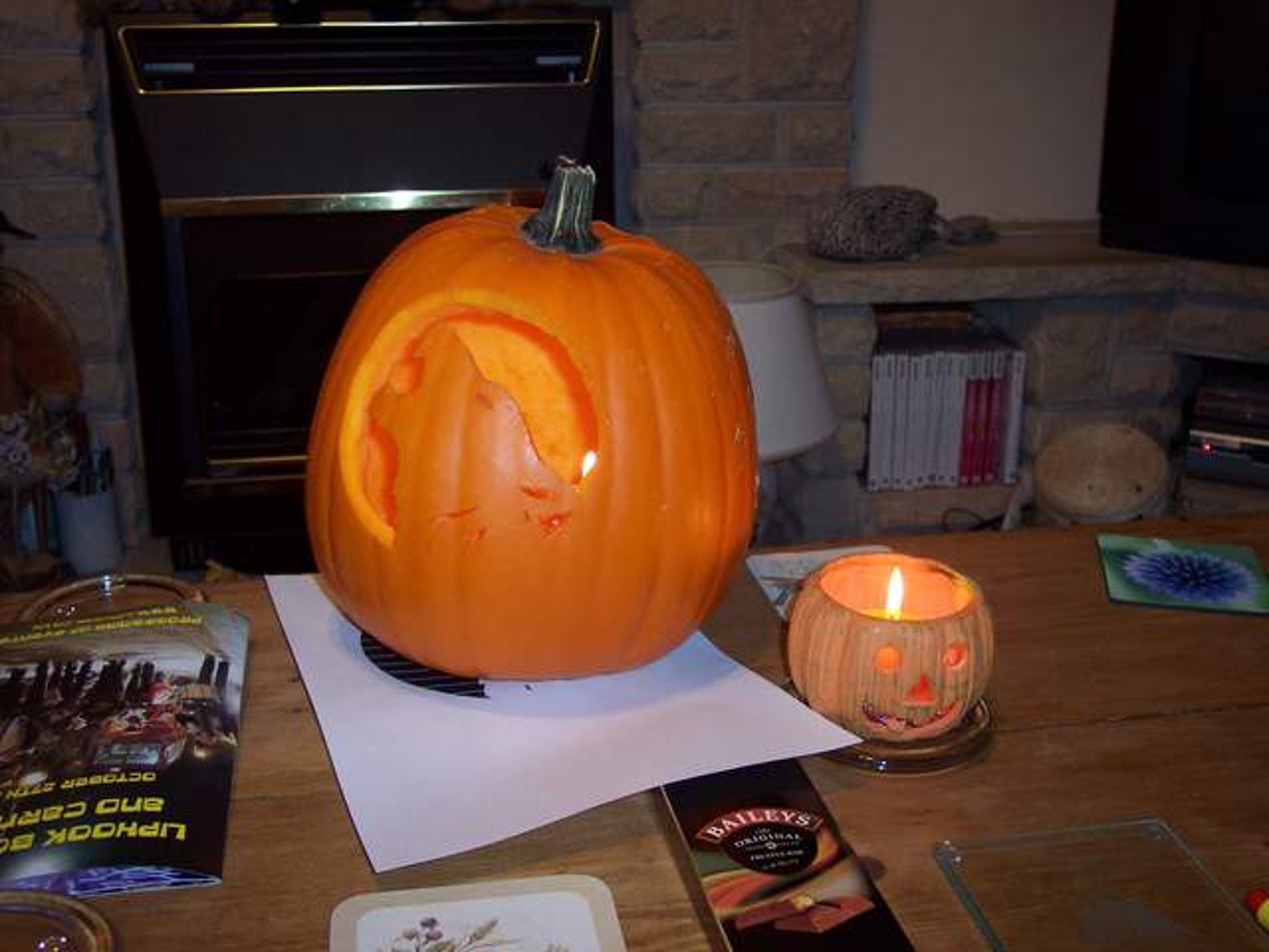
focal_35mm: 38
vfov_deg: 37.7
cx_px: 634
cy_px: 476
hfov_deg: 49.0
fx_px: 1393
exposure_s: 1/30
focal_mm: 8
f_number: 2.8
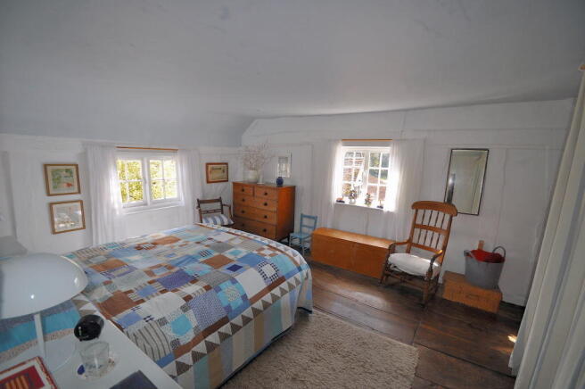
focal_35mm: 15
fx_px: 244
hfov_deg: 100.4
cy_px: 194
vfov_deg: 77.2
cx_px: 292
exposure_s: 1/200
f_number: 3.5
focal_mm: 10
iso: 320
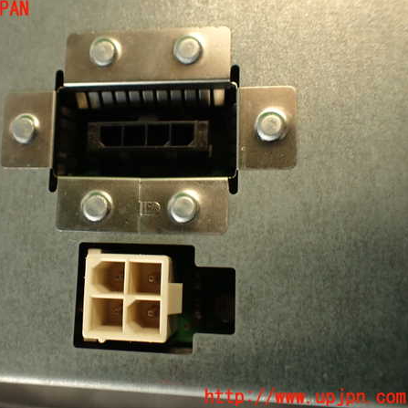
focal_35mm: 38
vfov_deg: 43.9
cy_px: 204
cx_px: 137
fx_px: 507
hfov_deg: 43.3
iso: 200
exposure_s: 1/40
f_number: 2.4
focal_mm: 5.79
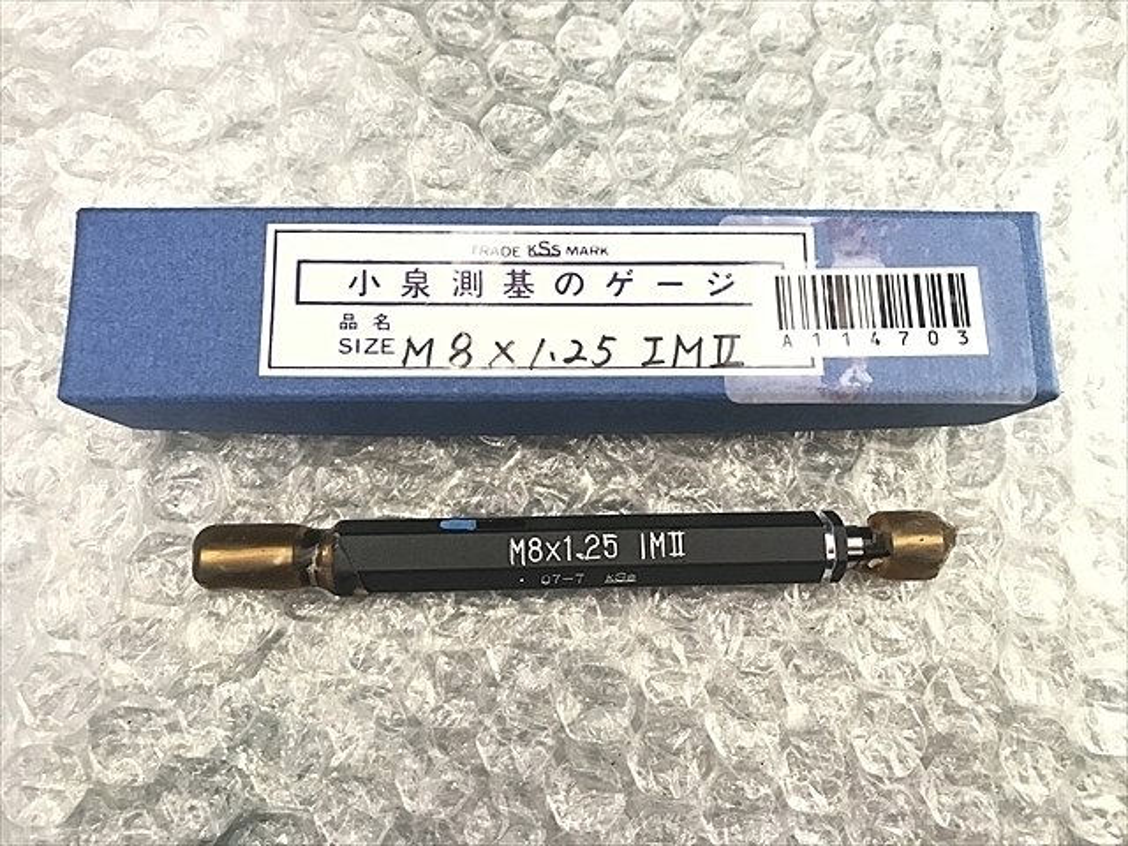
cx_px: 564
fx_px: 912
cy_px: 423
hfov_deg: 63.4
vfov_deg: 49.7
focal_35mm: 28
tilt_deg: -79.3
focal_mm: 3.99
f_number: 1.8
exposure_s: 1/33
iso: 32
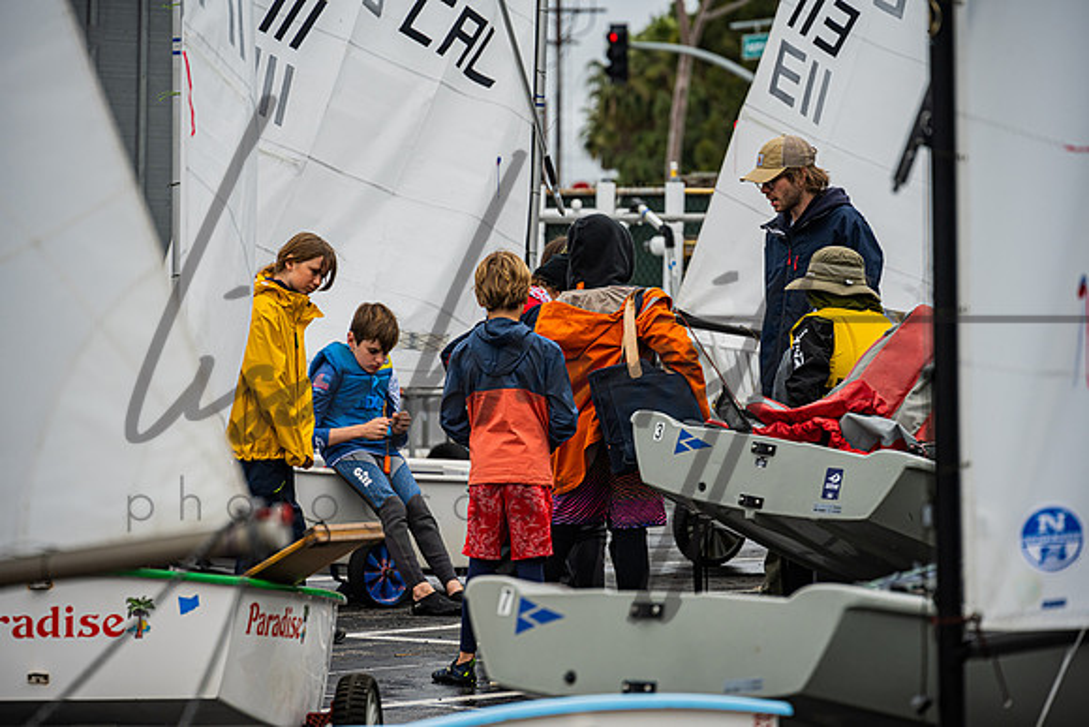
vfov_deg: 6.9
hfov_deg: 10.3
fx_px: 6051
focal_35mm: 200
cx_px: 544
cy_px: 364
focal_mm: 200
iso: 320
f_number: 6.3
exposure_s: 1/800
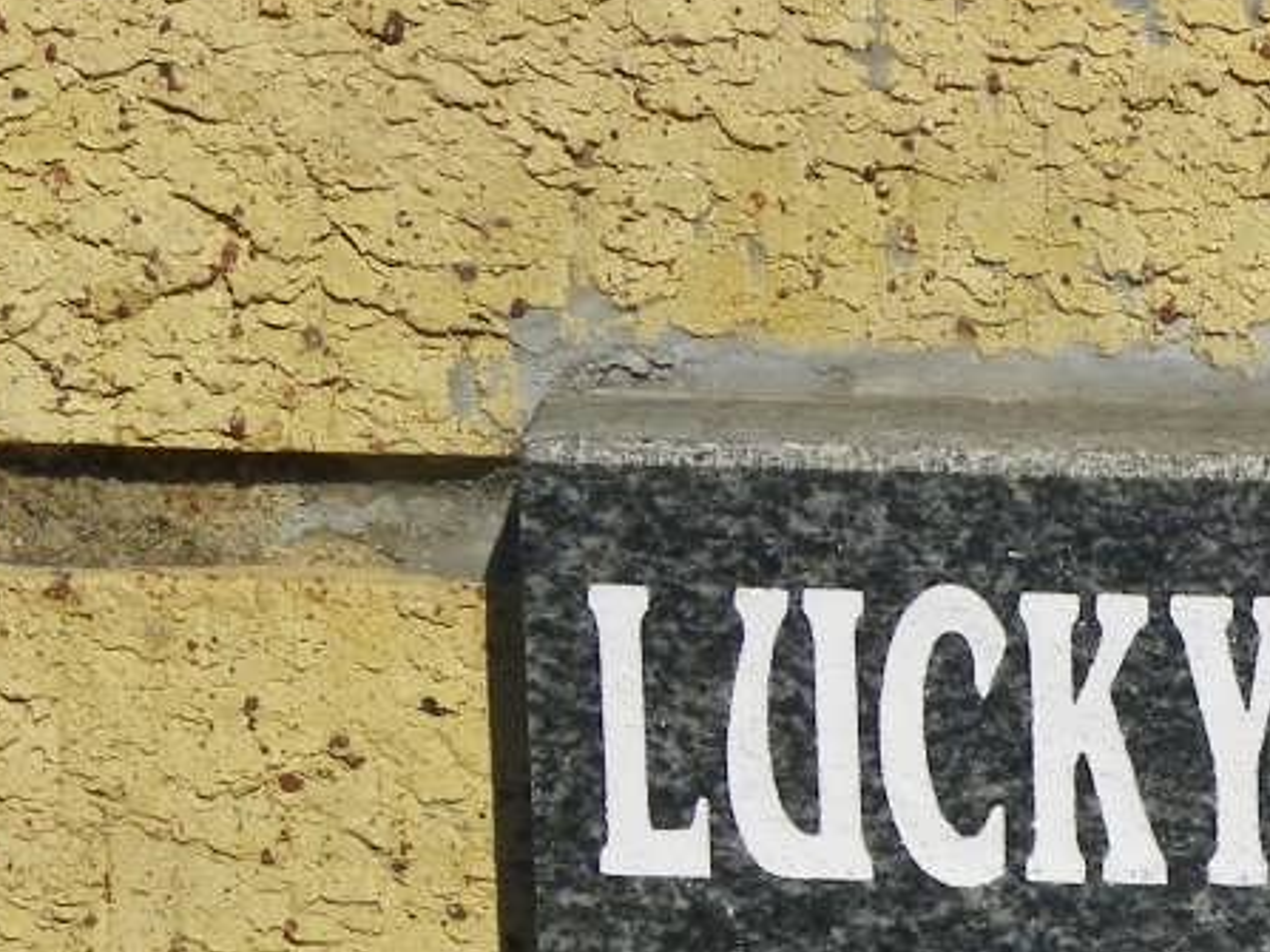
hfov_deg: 9.1
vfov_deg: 6.9
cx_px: 1668
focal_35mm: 215
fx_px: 7886
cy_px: 1188
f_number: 6.3
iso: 64
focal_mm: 14.2
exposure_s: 1/400
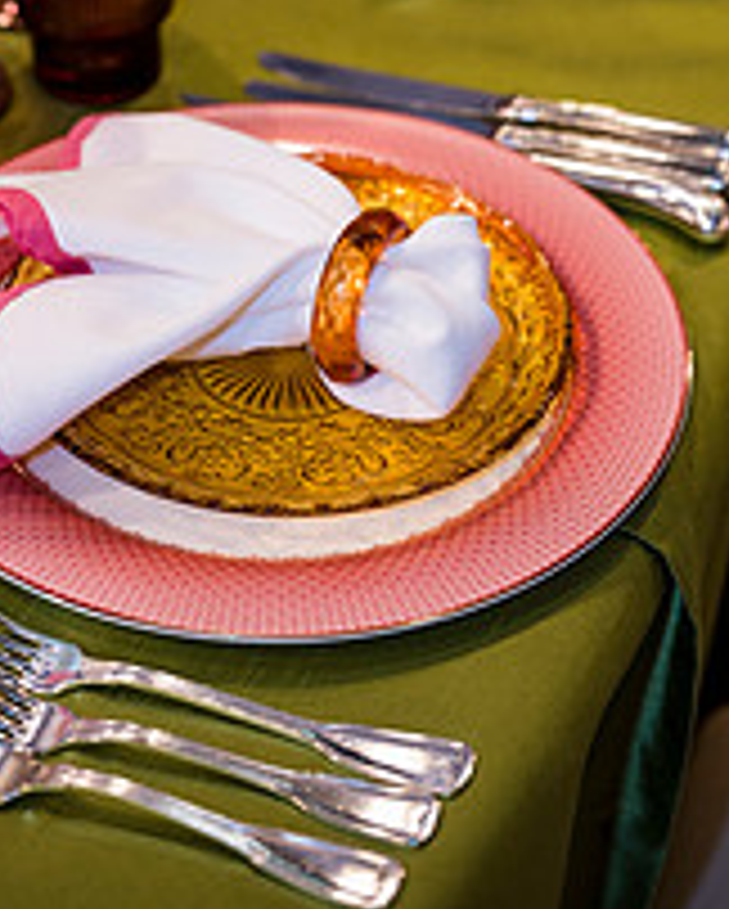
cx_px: 220
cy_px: -9
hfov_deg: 13.4
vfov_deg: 16.3
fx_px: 3097
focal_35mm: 115
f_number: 2.2
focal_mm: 55
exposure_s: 1/125
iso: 220
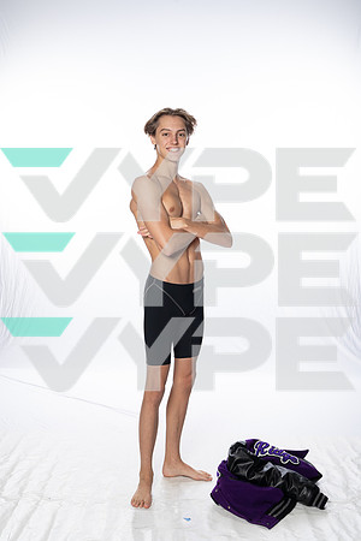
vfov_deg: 39.6
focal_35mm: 50
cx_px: 180
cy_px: 270
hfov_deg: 27.0
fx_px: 752
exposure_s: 1/250
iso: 800
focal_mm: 50
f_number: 8
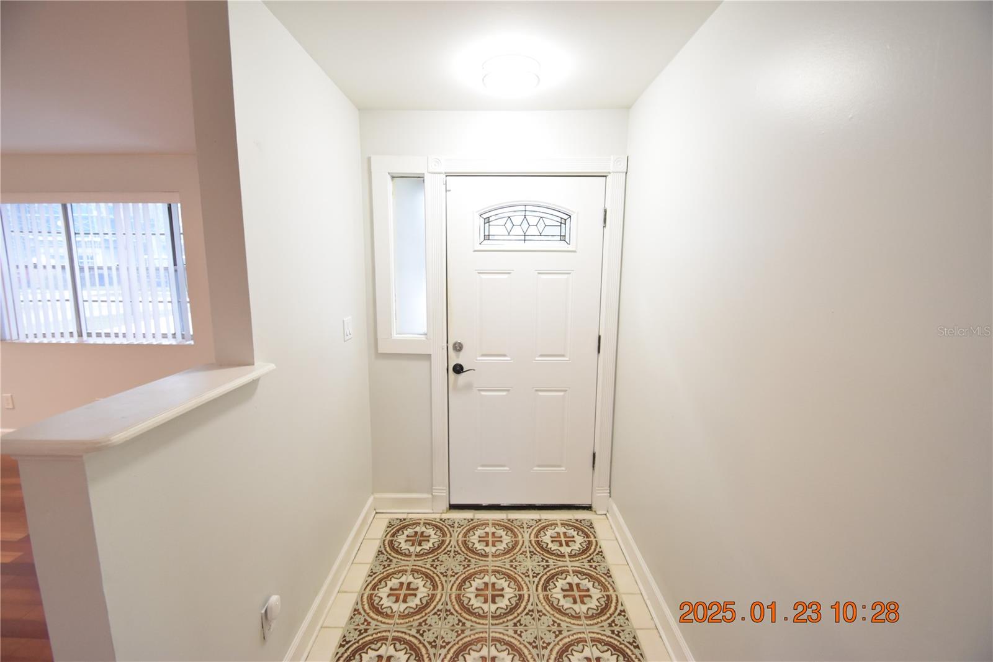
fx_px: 414
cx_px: 496
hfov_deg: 100.4
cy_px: 331
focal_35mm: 15
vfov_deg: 77.3
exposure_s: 1/60
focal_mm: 10
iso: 1400
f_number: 3.5
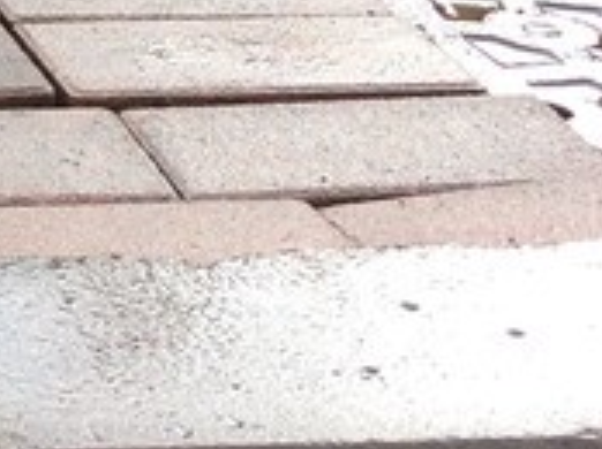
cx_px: -945
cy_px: -173
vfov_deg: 8.5
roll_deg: +1.2
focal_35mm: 171
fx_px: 2970
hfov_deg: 9.9
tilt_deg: -18.1
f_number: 2.2
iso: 32
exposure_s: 1/146
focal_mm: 4.15
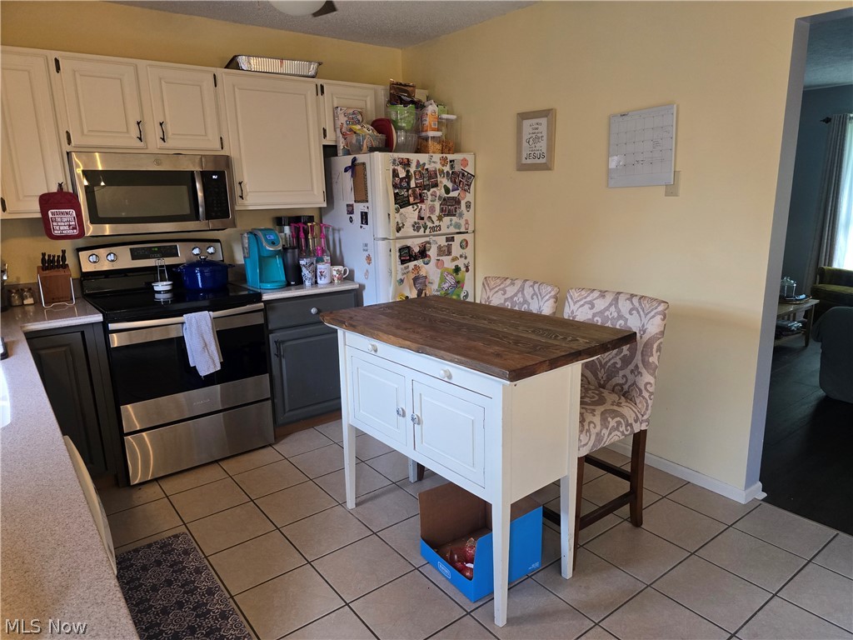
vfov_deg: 58.9
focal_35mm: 23
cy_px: 320
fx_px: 567
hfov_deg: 73.9
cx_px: 426
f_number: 1.7
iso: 400
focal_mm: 6.3
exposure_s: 1/120
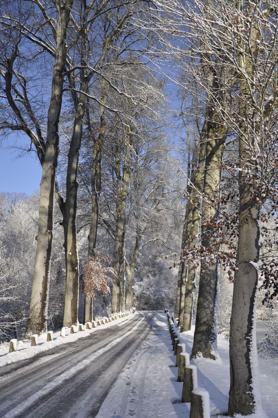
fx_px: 383
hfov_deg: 39.9
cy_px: 209
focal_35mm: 33
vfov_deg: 57.3
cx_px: 139
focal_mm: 22
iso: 200
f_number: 3.8
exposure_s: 1/1500
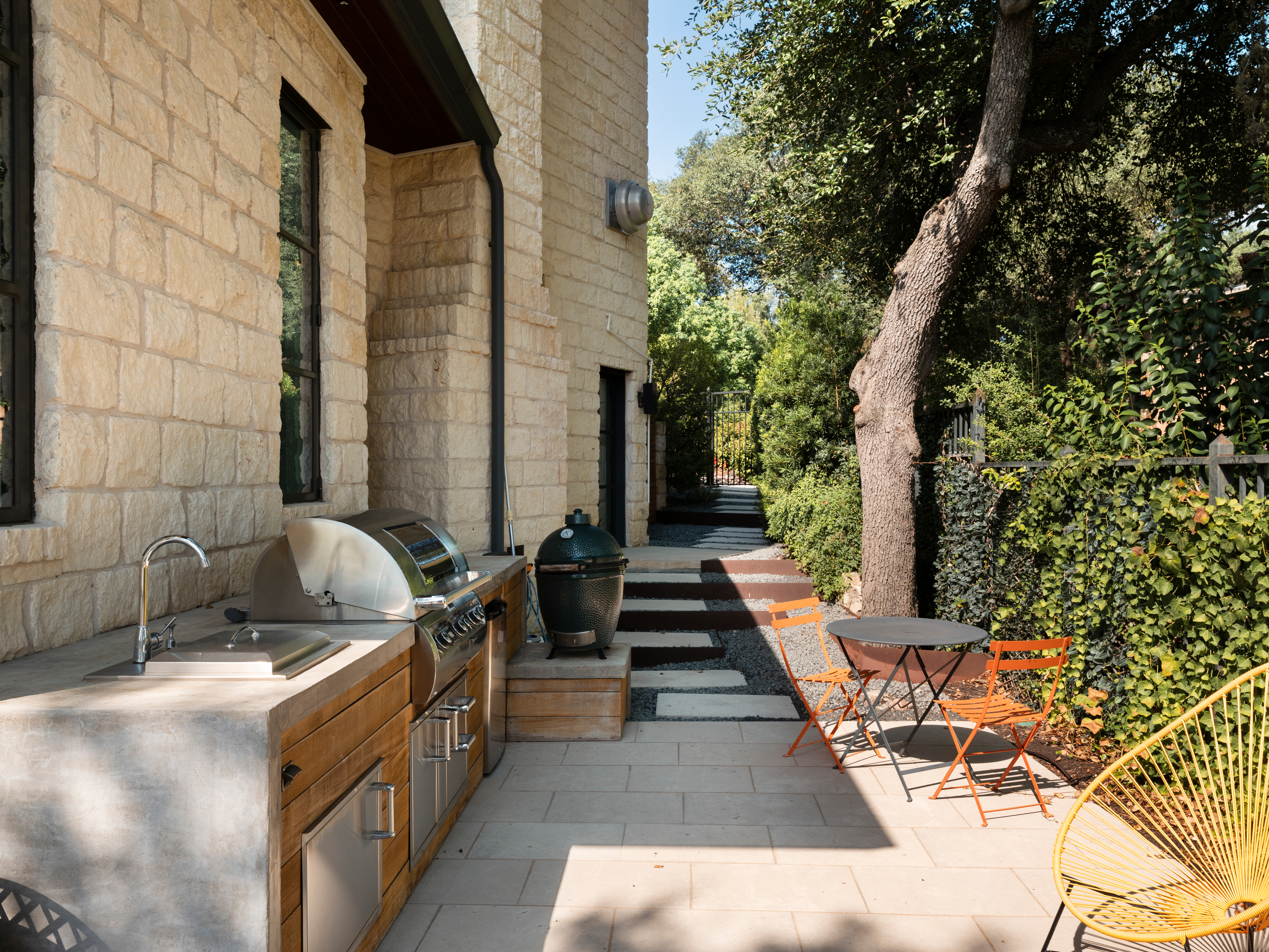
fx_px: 953
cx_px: 634
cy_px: 476
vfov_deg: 53.1
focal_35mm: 26
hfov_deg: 67.3
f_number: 13
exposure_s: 1/15
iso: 200
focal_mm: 33.1
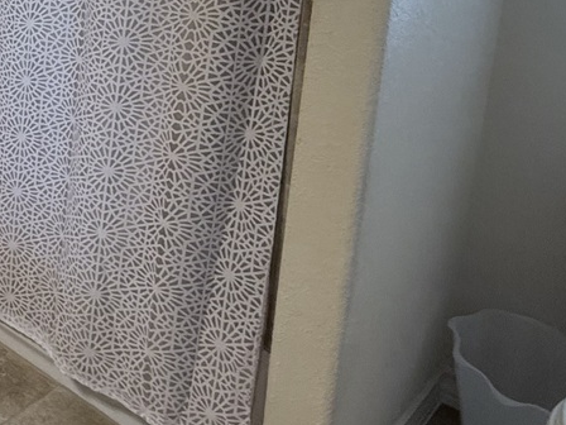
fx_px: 736
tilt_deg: -9.9
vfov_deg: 29.6
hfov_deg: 32.6
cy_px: -20
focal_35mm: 45
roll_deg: -0.3
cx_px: -154
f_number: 2.2
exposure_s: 1/120
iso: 320
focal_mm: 2.22
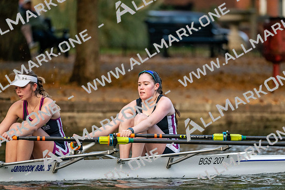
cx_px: 142
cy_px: 95
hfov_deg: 5.2
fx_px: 3167
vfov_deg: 3.4
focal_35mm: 400
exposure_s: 1/2500
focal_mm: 400
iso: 3200
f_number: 4.5
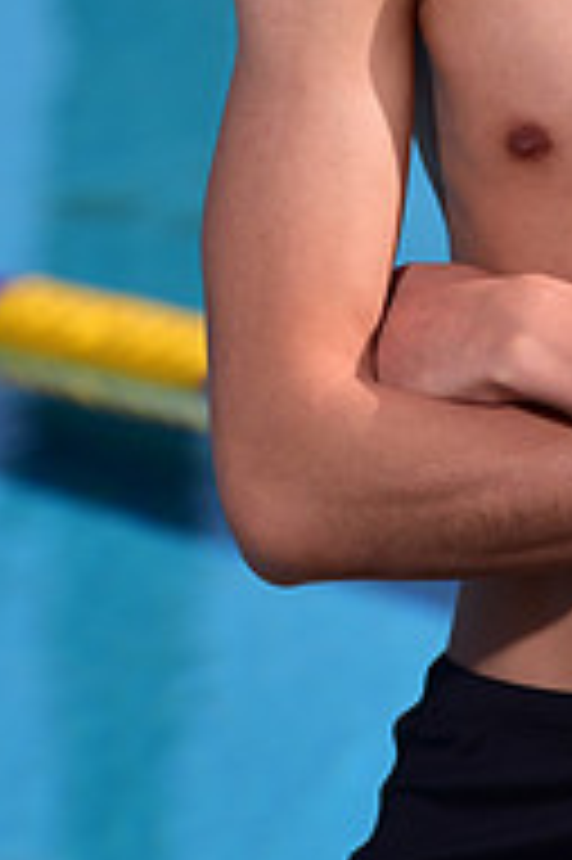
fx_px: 14492
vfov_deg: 3.4
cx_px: 781
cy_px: -297
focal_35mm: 607
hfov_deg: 2.3
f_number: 8
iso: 80
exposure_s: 1/250
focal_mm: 200
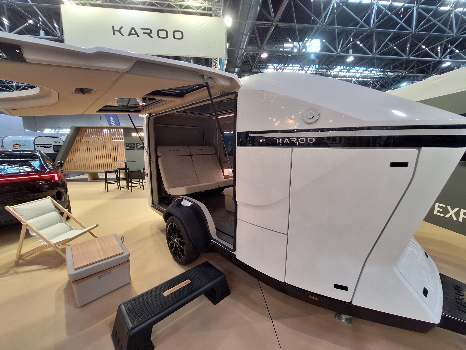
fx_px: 175
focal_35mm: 13
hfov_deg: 106.2
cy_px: 175
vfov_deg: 89.9
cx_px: 233
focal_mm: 1.74
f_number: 2.2
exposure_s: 1/50
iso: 64
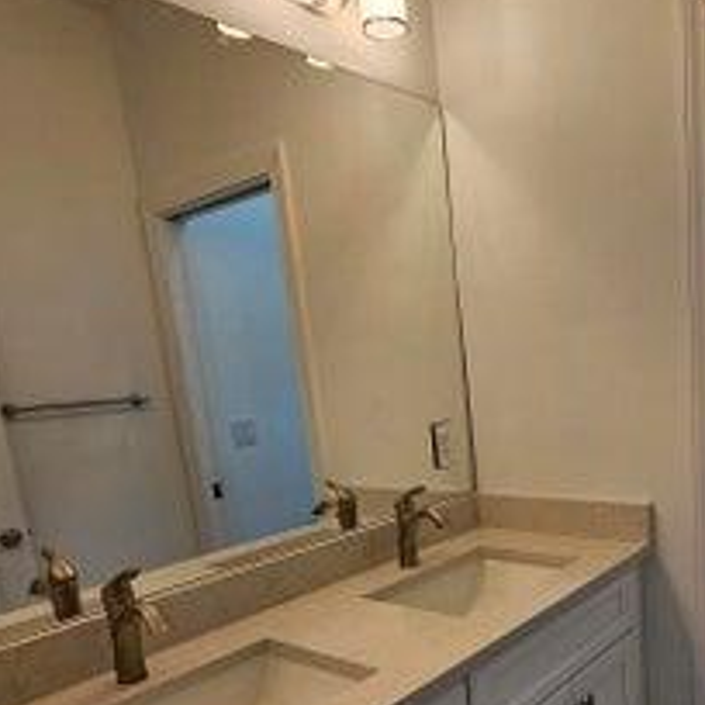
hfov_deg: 57.3
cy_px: 529
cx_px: 491
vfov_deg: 56.2
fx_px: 622
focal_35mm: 27
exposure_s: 1/120
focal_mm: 2.2
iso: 50
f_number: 2.2
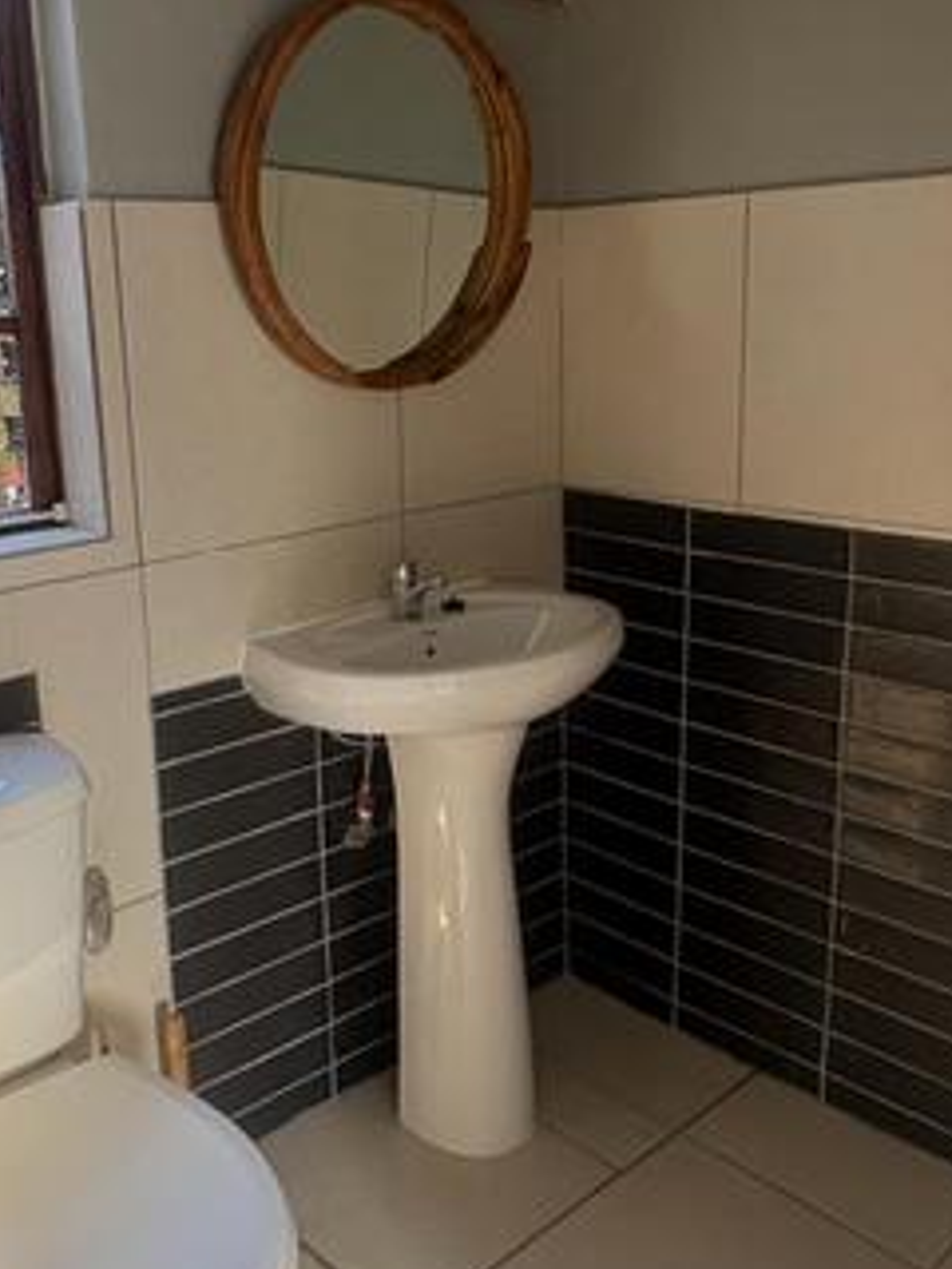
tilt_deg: -11.8
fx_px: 1283
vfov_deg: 52.5
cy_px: 563
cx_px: 389
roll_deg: +1.8
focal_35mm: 35
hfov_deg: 40.5
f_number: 2.2
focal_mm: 2.22
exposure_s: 1/67
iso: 250
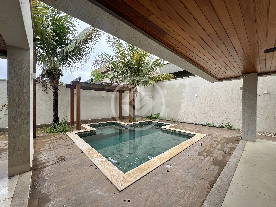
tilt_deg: -0.2
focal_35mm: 14
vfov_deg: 85.7
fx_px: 112
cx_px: 138
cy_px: 104
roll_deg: -0.3
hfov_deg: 102.1
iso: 40
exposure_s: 1/328
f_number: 2.2
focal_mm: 2.22
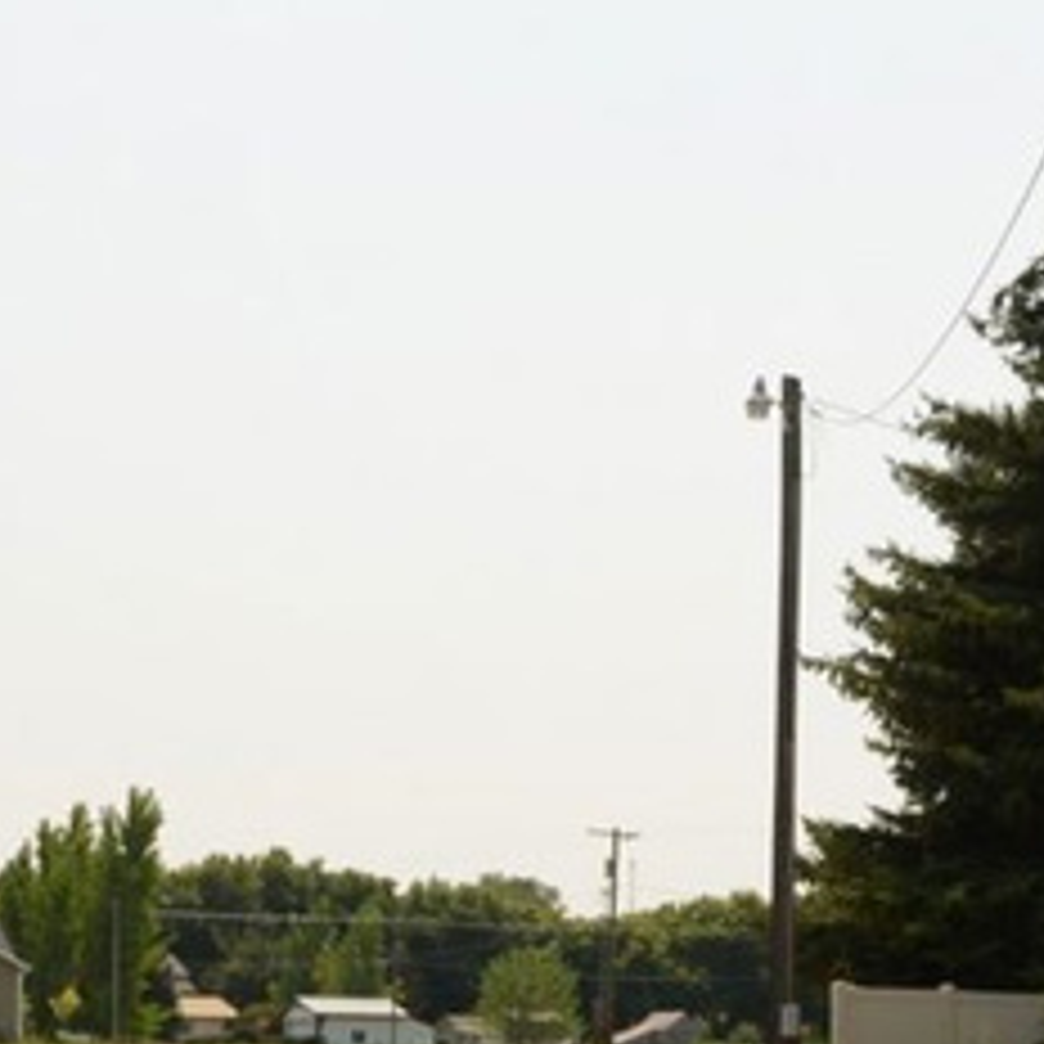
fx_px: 3446
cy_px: 1044
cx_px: 207
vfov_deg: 16.9
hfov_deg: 17.1
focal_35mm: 101
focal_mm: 18
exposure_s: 1/640
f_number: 5.6
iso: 100
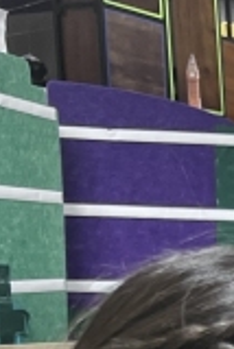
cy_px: 458
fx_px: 1313
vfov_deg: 14.5
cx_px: 816
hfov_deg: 8.0
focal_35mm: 135
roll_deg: +1.0
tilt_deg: -6.8
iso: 80
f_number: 1.5
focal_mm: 5.7
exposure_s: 1/100
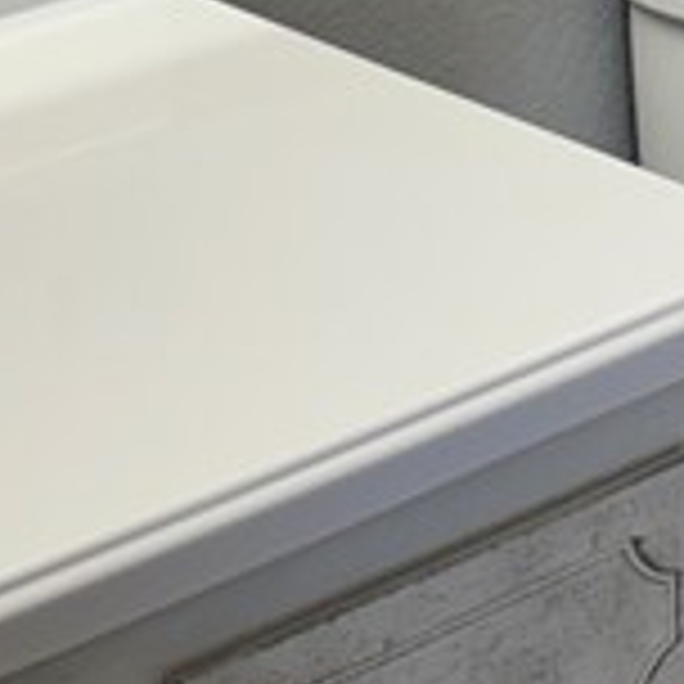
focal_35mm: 155
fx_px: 3465
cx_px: 814
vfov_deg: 10.7
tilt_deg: -12.5
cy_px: -482
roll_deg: -0.1
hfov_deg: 11.1
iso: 64
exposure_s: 1/120
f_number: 1.6
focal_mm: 5.96
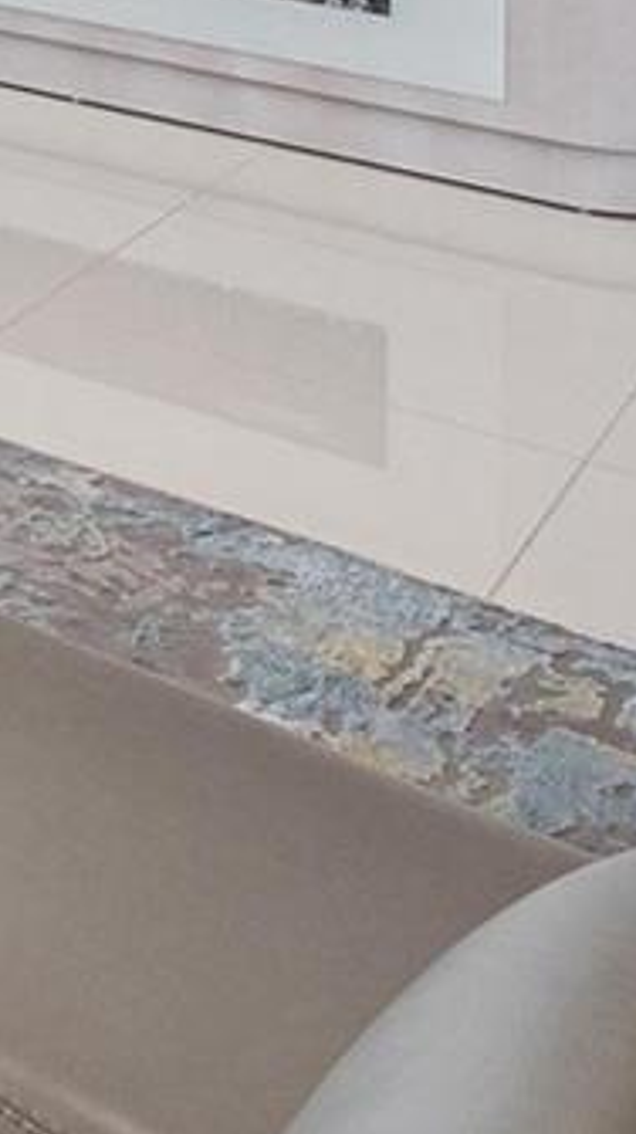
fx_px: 2102
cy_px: -553
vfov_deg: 24.0
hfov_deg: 11.4
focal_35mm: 70
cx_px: -1194
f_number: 5
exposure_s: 1/100
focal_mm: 7
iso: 400
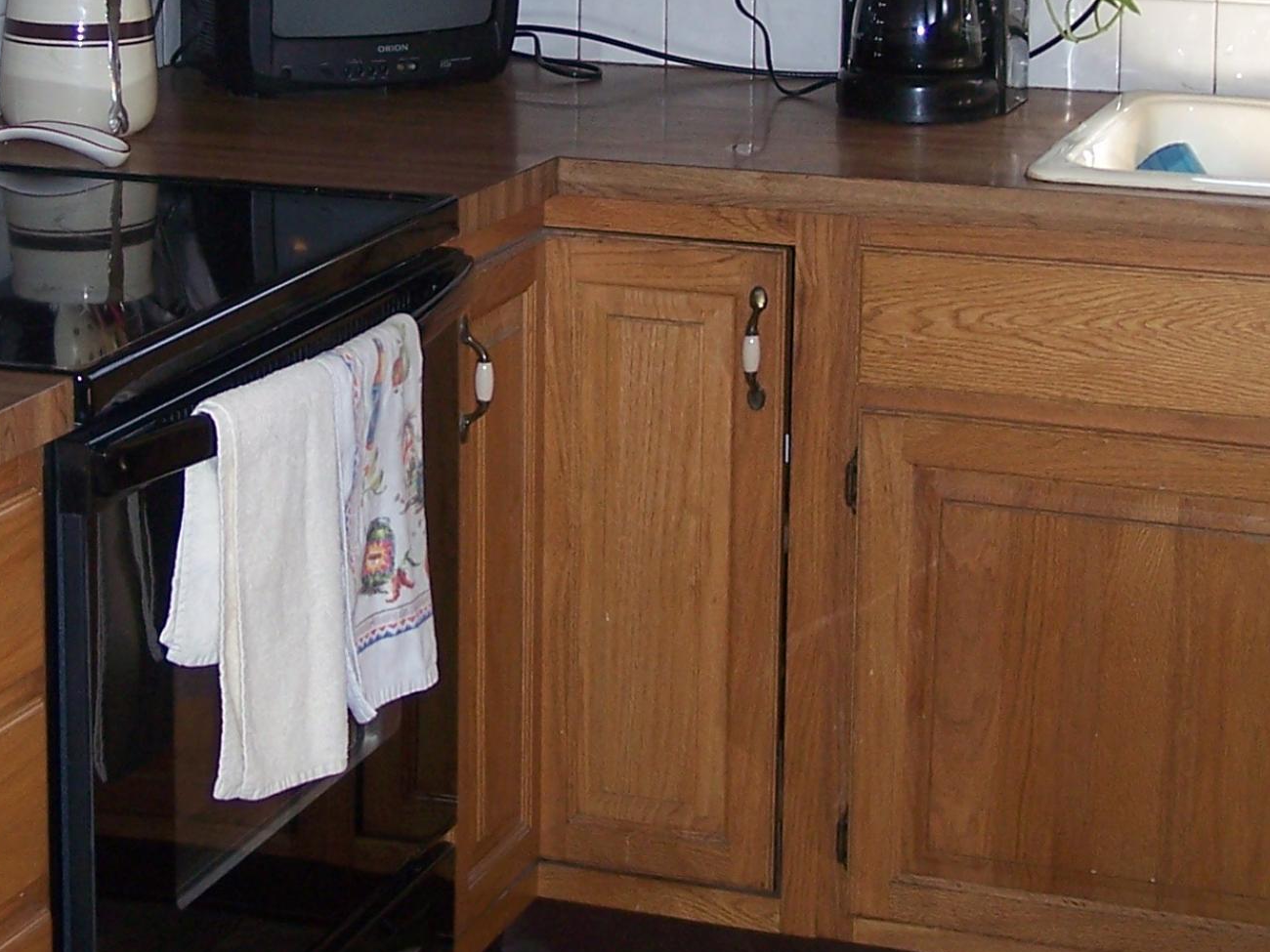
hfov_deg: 21.8
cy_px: 1
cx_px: 549
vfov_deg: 16.1
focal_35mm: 90
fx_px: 3302
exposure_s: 1/60
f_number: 2.8
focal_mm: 8
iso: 100
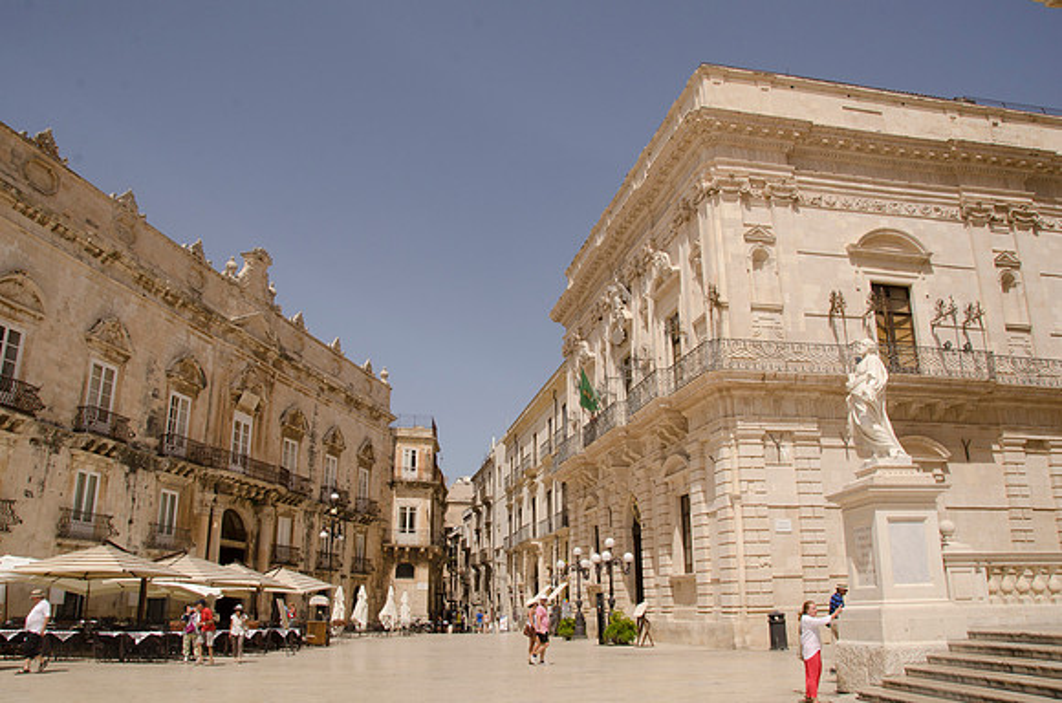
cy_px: 352
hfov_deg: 67.5
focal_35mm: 27
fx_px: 795
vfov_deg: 47.7
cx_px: 531
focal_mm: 18
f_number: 14
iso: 400
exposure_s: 1/800
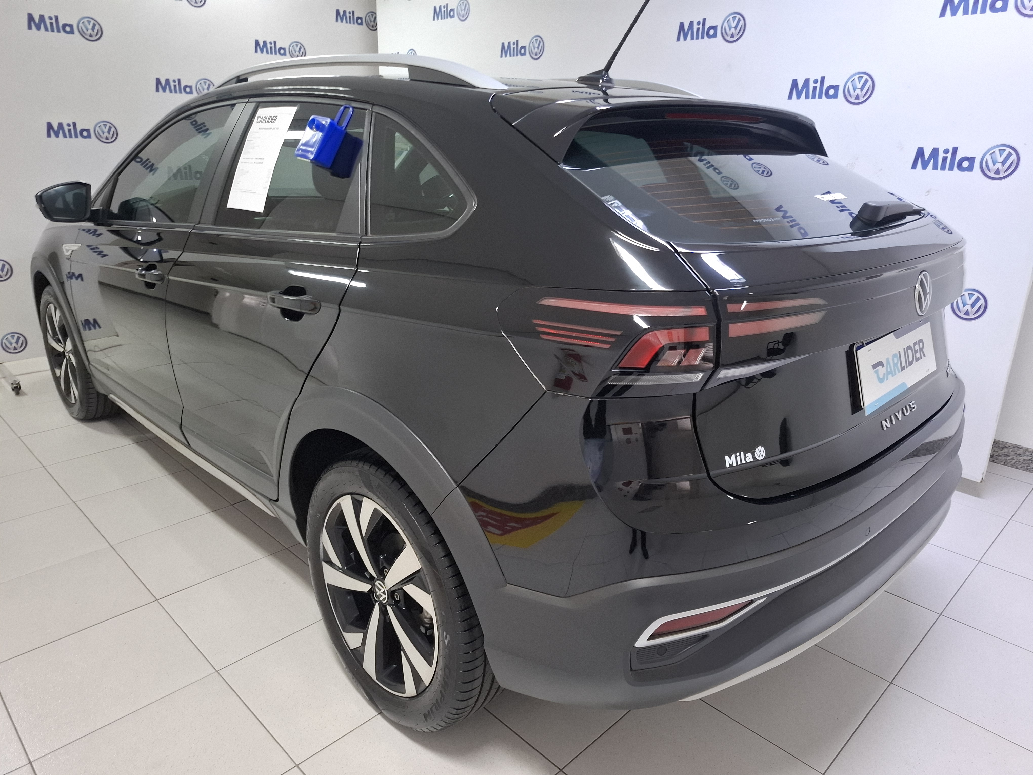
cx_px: 516
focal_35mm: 23
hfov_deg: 73.9
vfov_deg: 58.9
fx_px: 686
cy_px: 388
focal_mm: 5.54
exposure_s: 1/30
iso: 320
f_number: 1.8
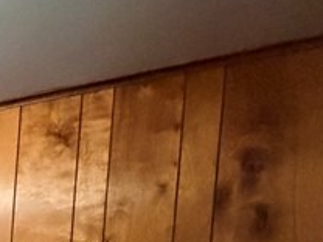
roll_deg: -1.4
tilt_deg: -4.6
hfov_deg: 16.1
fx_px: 644
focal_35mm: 69
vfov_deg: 18.5
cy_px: 377
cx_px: -415
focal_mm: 2.22
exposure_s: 1/60
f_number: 2.2
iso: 1250
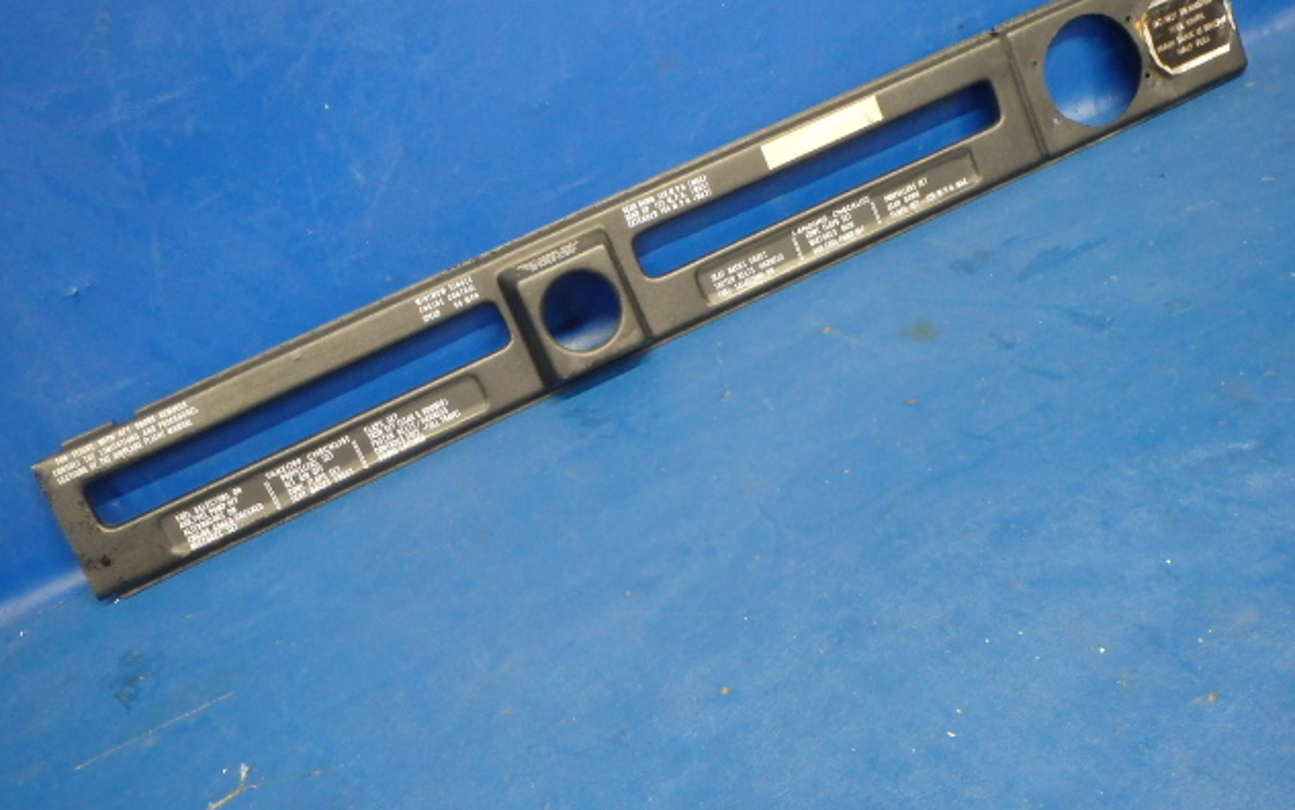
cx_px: 649
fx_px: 1059
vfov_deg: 41.9
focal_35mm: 30
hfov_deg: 62.9
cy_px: 393
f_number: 3.9
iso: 800
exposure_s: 1/20
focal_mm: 5
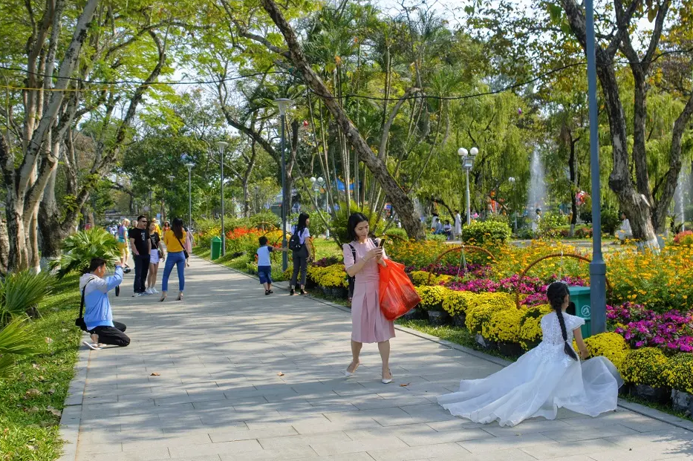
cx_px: 344
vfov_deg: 29.8
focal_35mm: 45
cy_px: 216
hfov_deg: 43.6
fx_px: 866
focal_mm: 28
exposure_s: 1/160
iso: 100
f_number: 6.3
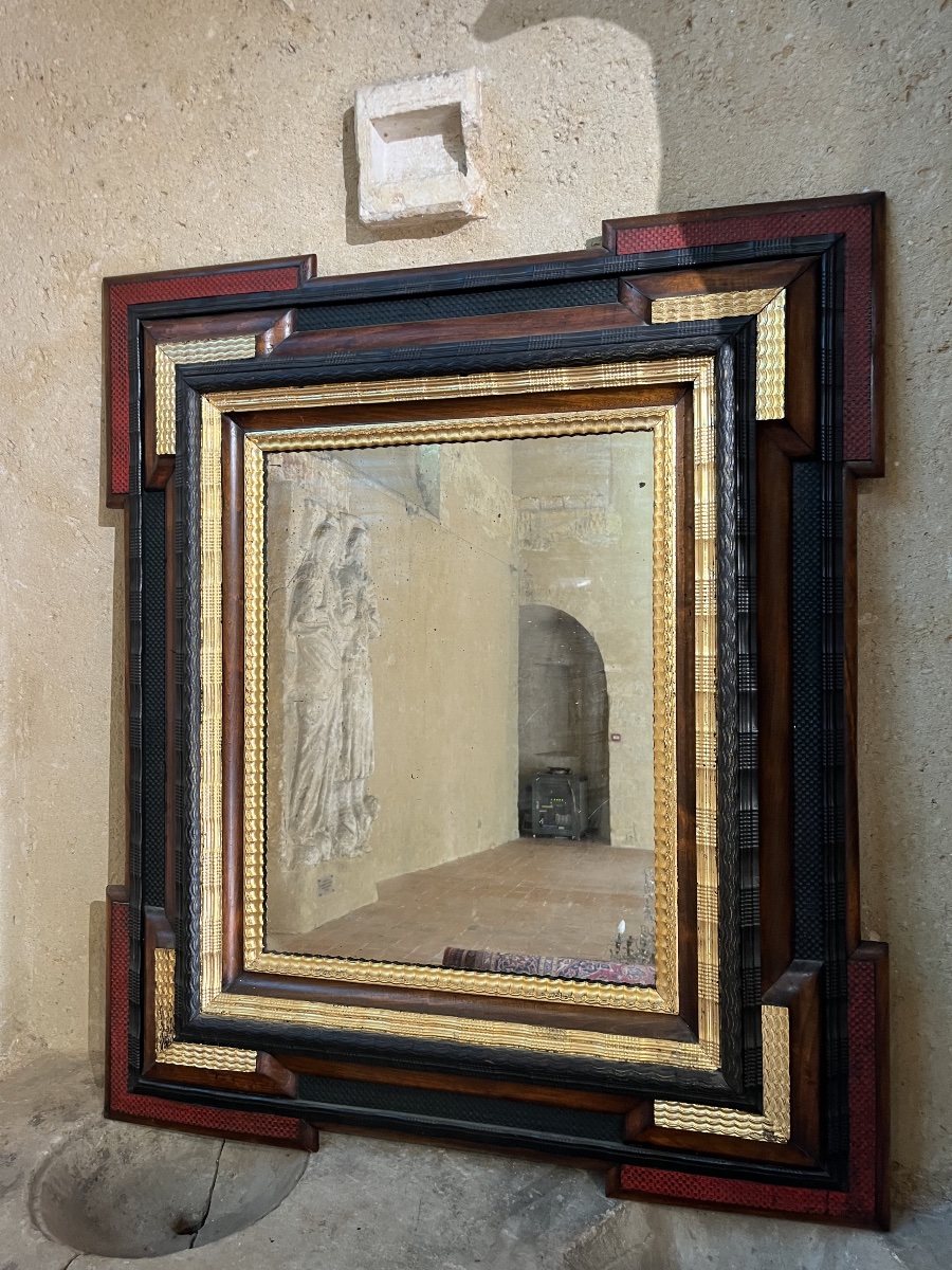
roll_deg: +2.0
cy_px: 635
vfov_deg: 67.3
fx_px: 953
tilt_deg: -7.1
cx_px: 476
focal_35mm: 26
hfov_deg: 53.1
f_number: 1.6
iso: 100
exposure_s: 1/50
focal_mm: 5.1
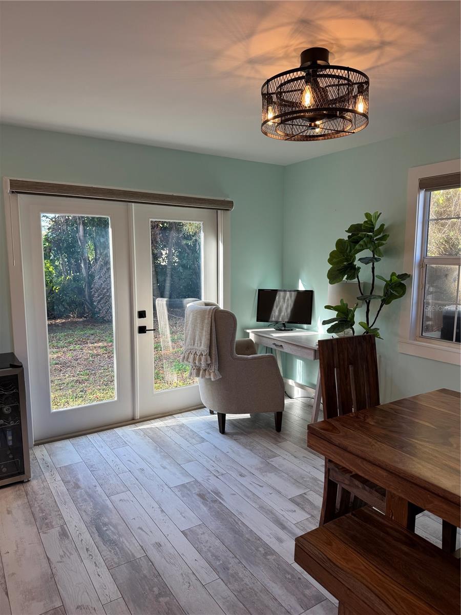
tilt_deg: -7.4
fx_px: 426
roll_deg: +1.0
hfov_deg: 56.8
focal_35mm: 24
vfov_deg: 71.6
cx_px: 230
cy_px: 308
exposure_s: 1/120
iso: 64
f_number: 1.78
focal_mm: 6.76
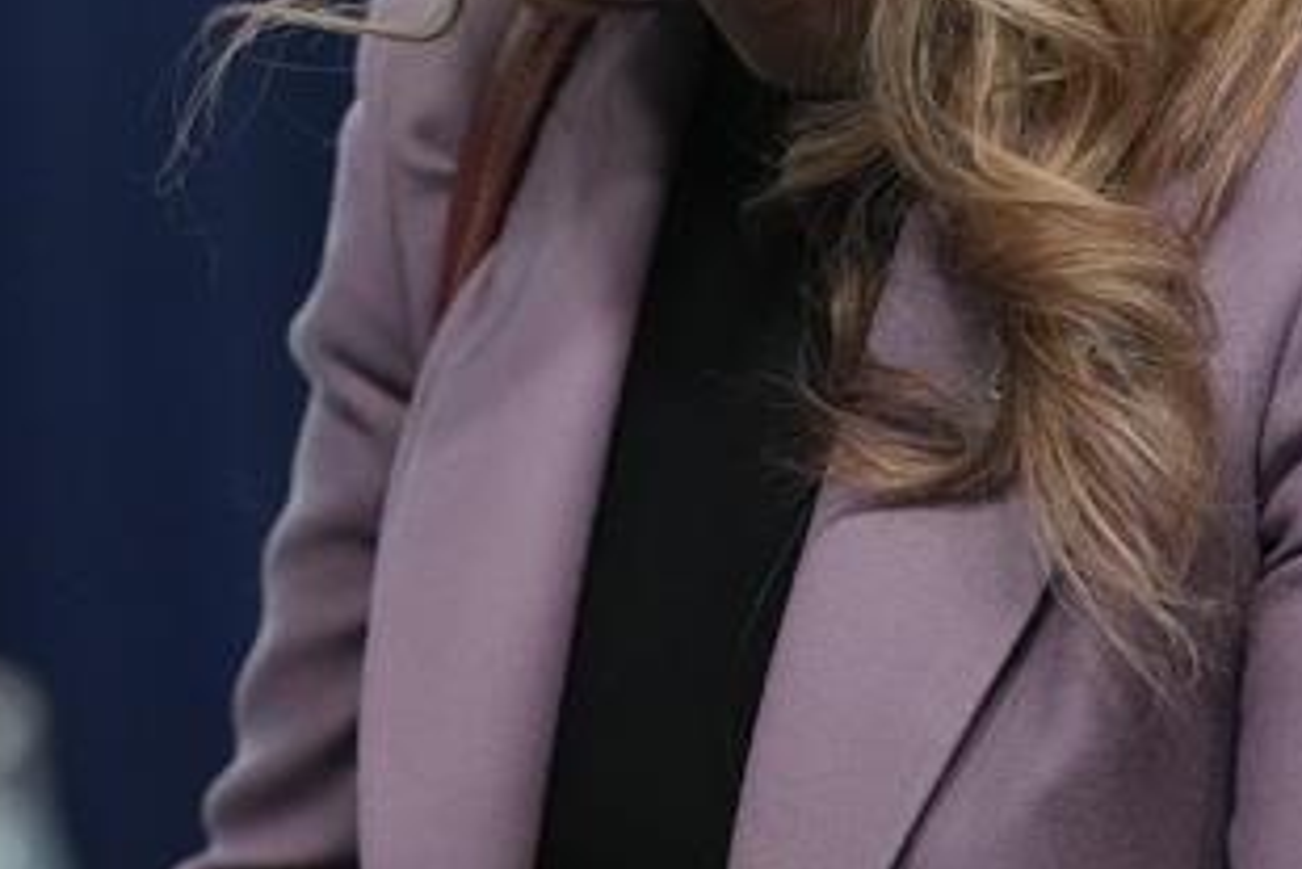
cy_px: -212
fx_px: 14581
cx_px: 189
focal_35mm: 403
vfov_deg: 3.4
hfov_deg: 5.1
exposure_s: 1/640
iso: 3200
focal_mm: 122
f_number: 2.8
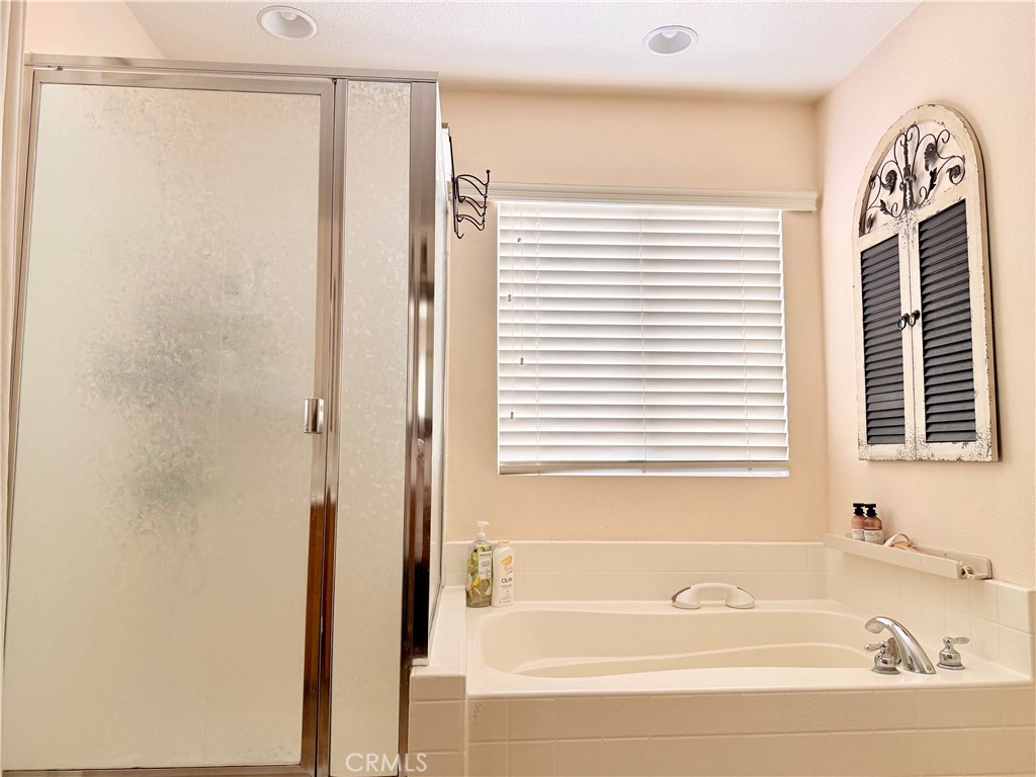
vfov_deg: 56.8
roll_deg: -0.4
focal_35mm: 24
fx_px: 718
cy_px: 388
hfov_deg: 71.6
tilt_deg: +6.2
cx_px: 518
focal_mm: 6.76
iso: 160
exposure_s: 1/121
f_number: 1.78
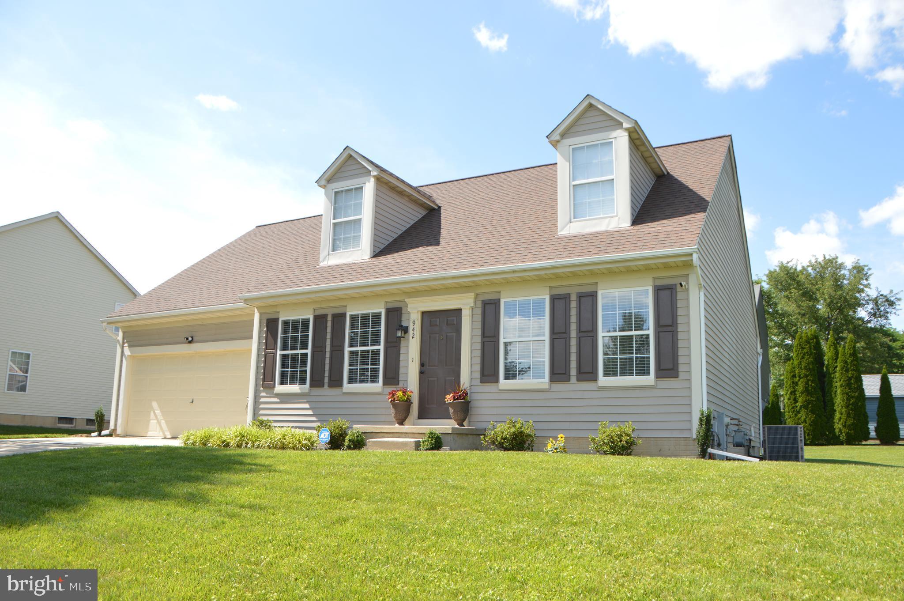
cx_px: 452
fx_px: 677
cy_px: 300
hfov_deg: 67.4
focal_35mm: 27
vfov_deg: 47.8
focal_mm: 18
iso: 100
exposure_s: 1/200
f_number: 5.6
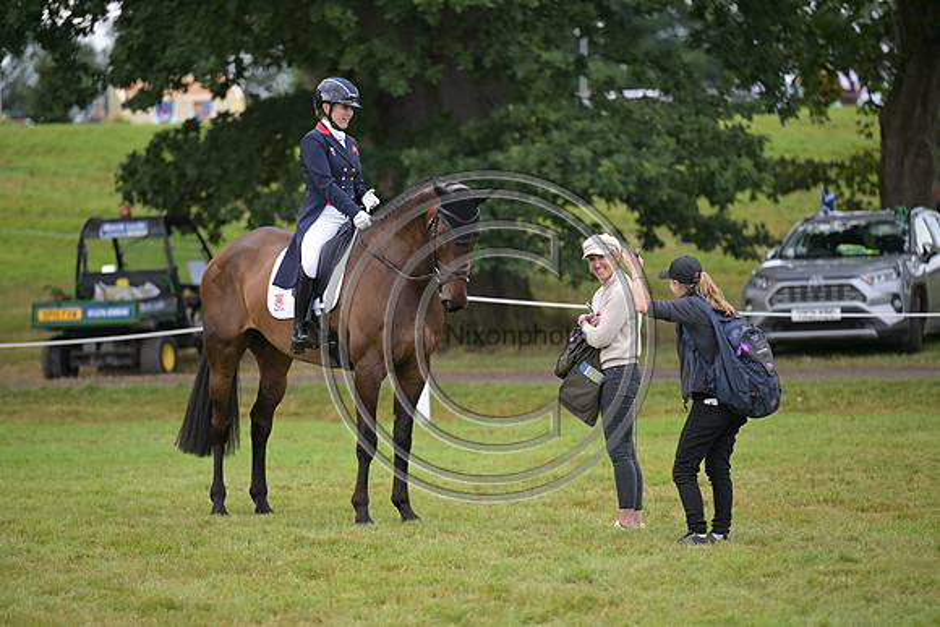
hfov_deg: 10.3
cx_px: 470
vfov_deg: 6.9
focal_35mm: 200
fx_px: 5223
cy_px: 314
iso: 500
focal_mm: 200
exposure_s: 1/1250
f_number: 3.2
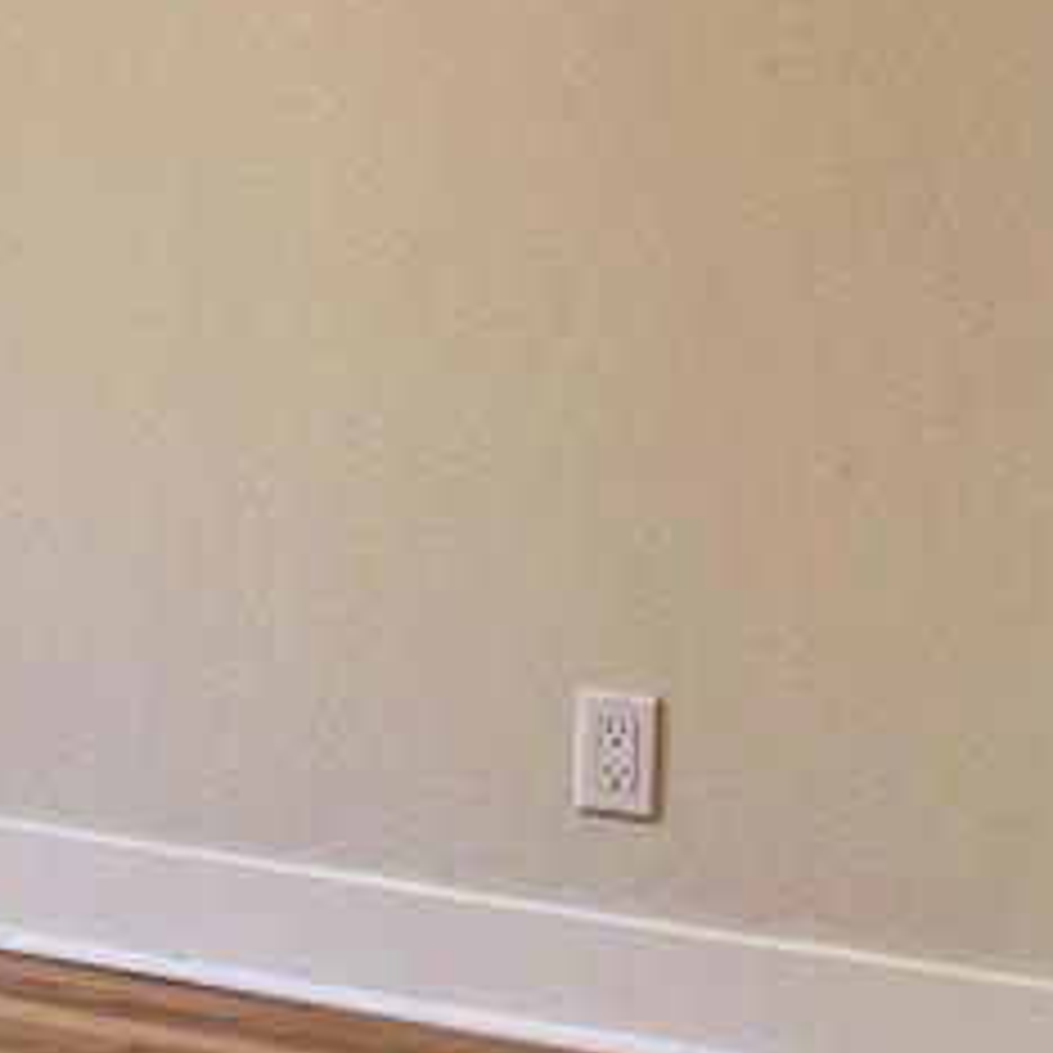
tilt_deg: -1.7
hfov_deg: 17.3
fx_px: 3201
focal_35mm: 93
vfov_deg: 18.3
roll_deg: -2.7
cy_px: 86
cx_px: -410
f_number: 1.78
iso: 200
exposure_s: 1/60
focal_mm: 6.76
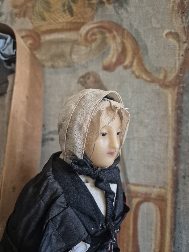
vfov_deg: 73.9
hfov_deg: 58.9
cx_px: 94
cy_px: 126
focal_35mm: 23
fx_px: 167
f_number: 1.8
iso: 1000
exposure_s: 1/100
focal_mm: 5.4
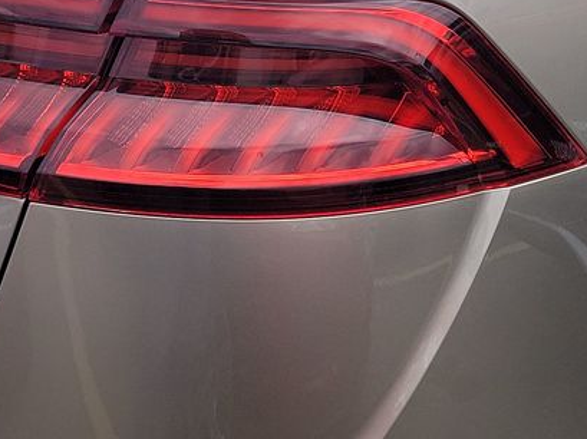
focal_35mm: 94
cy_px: 37
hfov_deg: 20.8
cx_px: 188
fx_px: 1593
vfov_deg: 15.5
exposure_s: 1/684
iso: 50
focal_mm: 6.7
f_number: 1.8
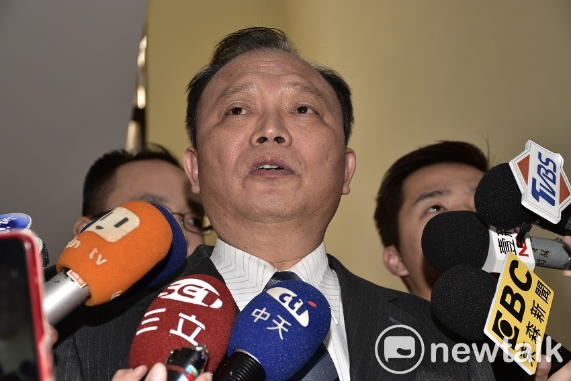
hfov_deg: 26.0
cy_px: 190
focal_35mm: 78
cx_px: 286
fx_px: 1238
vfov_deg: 17.5
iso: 200
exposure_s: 1/60
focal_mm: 52
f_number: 4.8
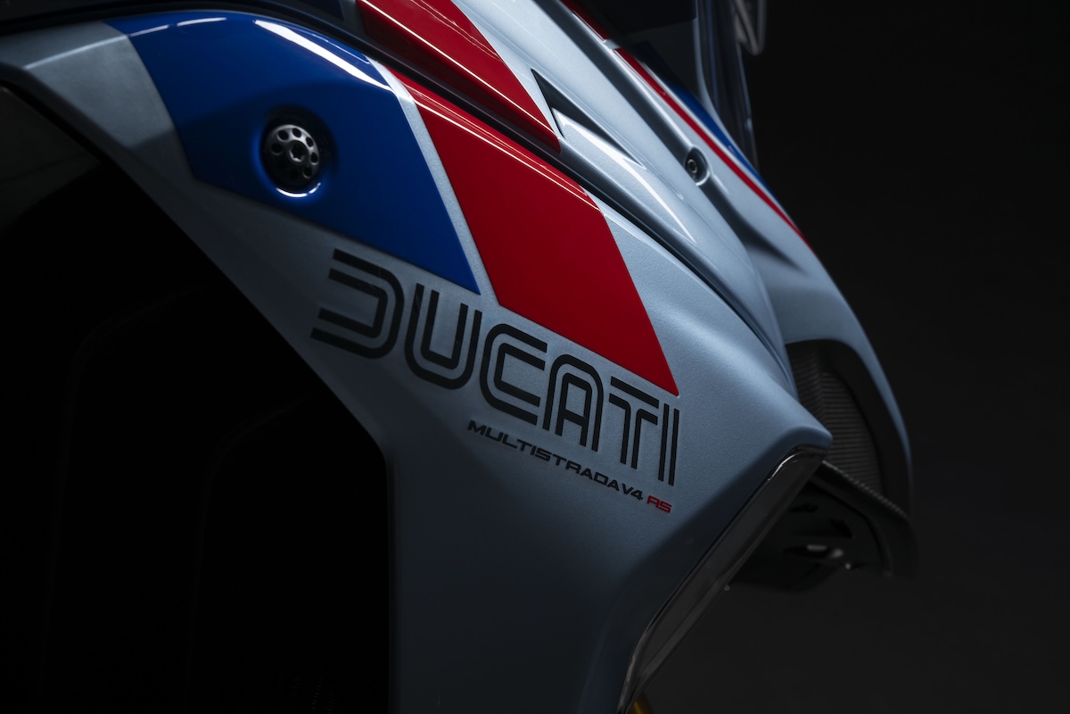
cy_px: 357
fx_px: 1635
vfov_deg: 24.6
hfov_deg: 36.2
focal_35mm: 55
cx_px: 535
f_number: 11
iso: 100
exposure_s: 1/125
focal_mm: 55
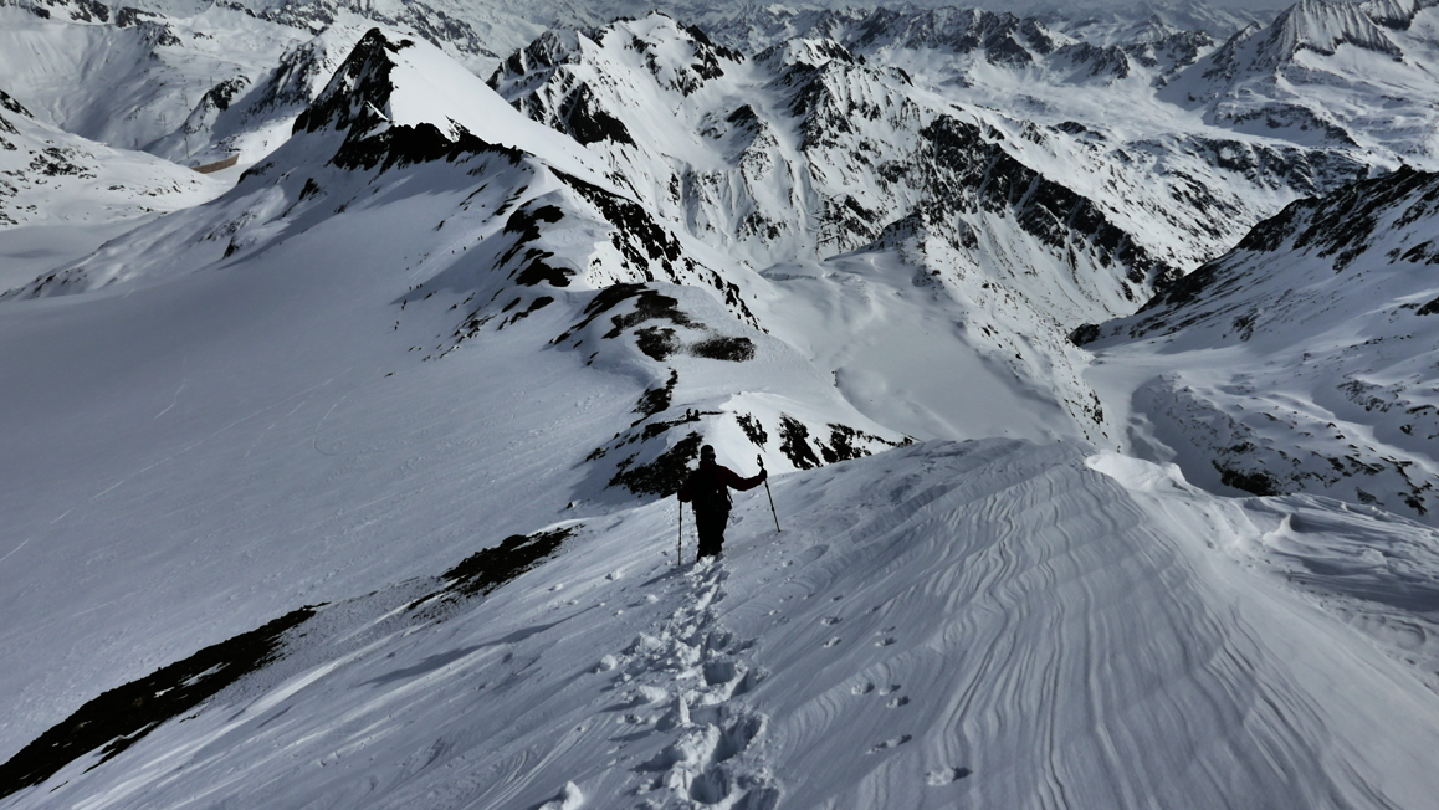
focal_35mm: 26
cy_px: 334
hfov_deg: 71.9
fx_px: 992
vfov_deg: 44.2
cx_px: 710
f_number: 4
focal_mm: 10.9
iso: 200
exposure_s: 1/5000
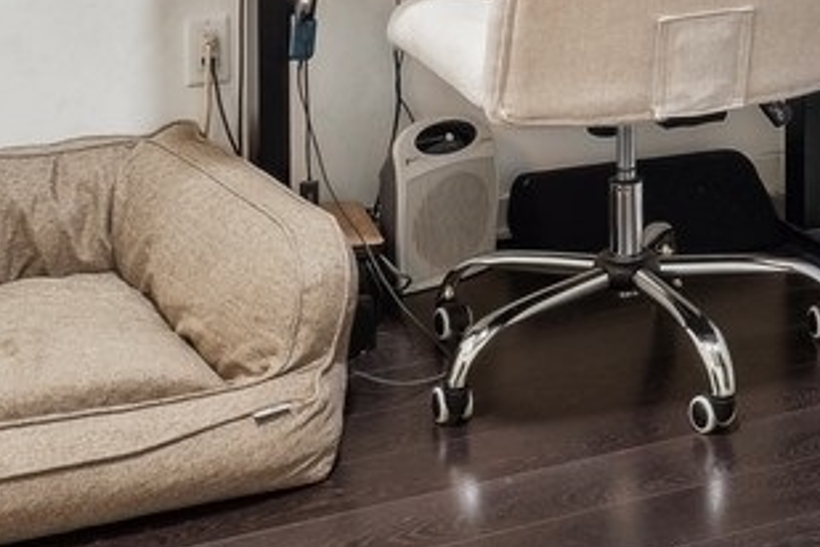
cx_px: 902
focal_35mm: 88
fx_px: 2004
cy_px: -340
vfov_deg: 14.2
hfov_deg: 21.9
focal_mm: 17
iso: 200
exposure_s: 1/2.5
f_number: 9
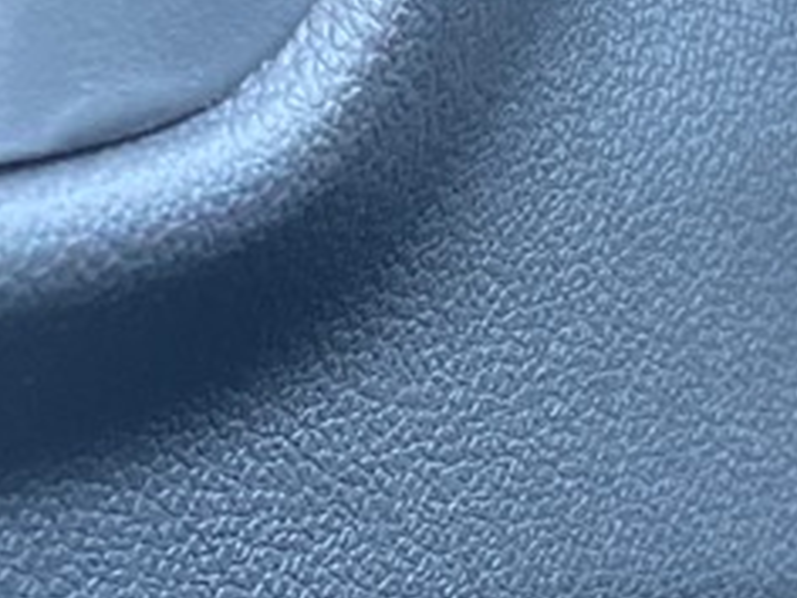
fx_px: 4052
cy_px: 1064
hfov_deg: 11.2
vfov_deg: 8.1
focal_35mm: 176
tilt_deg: -22.8
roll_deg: -1.5
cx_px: 716
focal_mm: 4.2
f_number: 1.6
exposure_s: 1/60
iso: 200
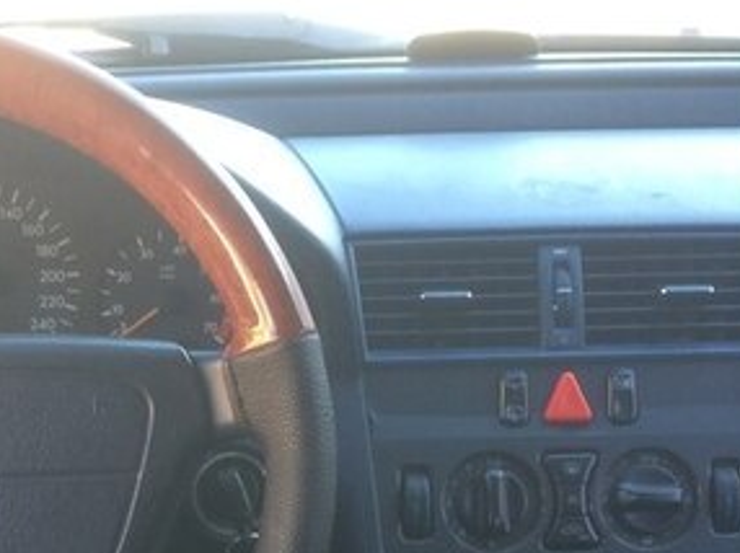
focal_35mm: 67
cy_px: 634
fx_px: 1431
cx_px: 223
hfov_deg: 28.7
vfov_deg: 20.7
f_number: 2.2
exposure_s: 1/33
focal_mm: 4.15
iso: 32
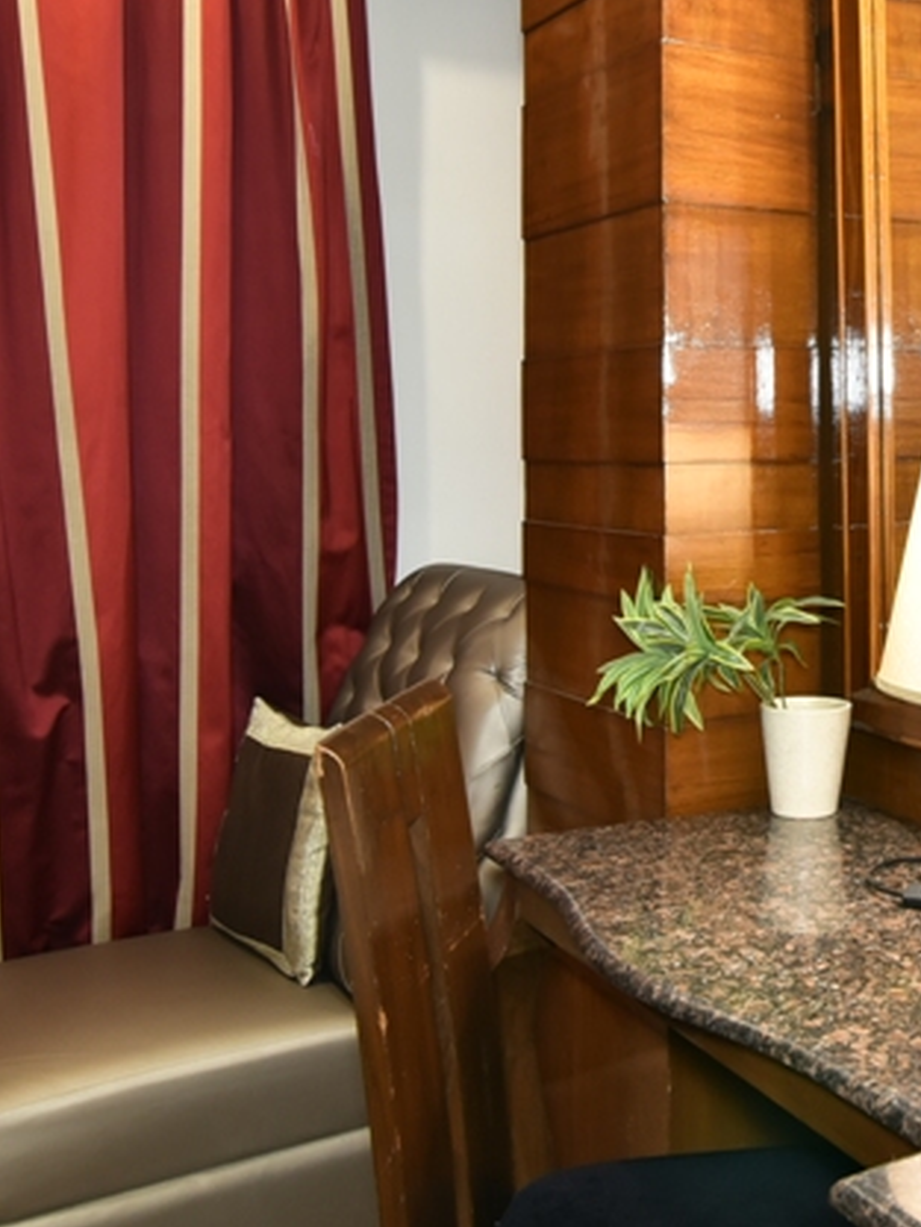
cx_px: 902
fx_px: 1418
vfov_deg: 46.2
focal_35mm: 40
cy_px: 431
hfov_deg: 33.2
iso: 1000
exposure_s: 1/8
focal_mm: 16
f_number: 7.1
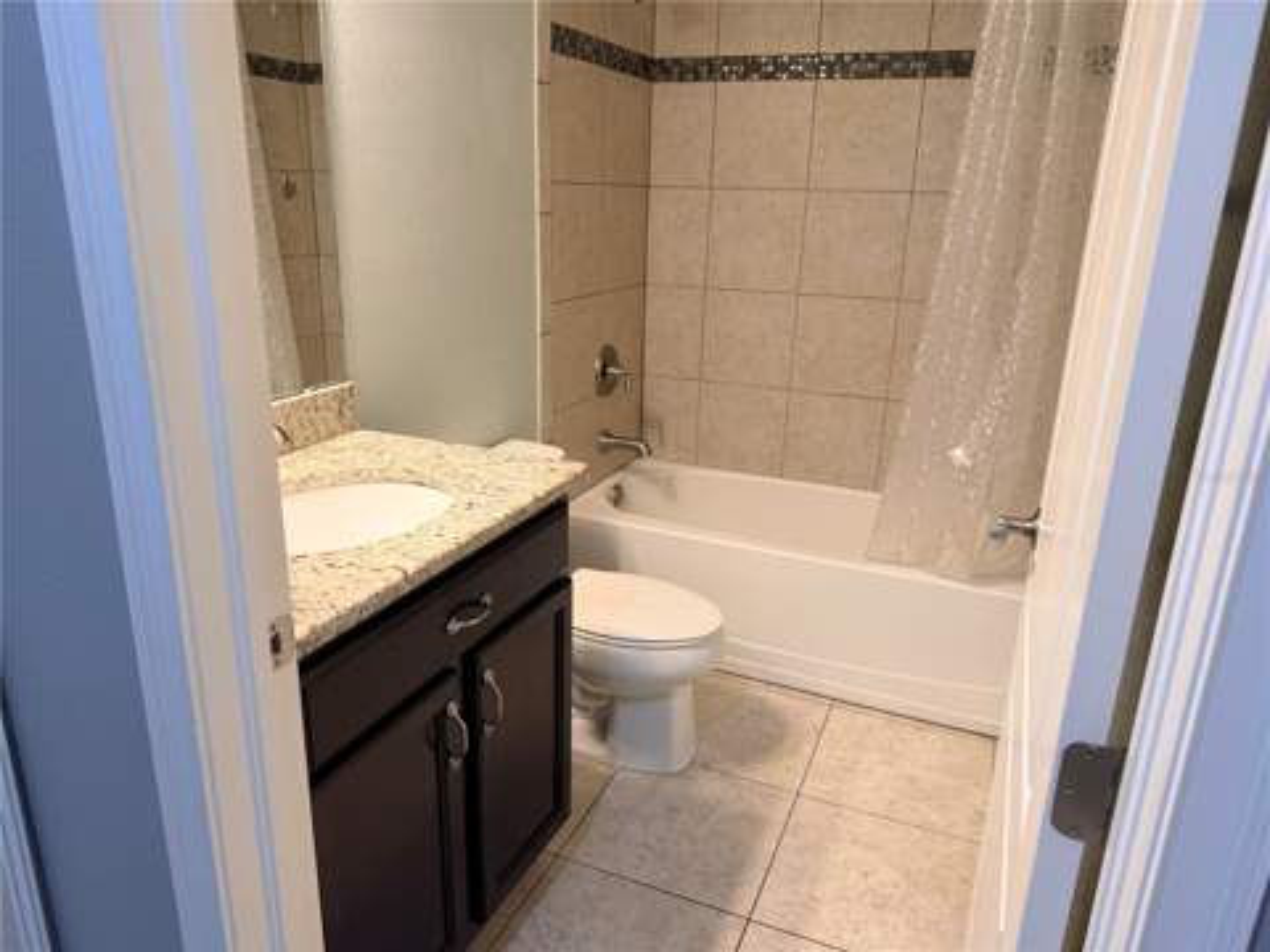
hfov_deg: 71.6
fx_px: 881
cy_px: 476
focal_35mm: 24
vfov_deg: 56.8
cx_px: 635
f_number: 1.78
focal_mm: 6.76
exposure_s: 1/60
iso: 125
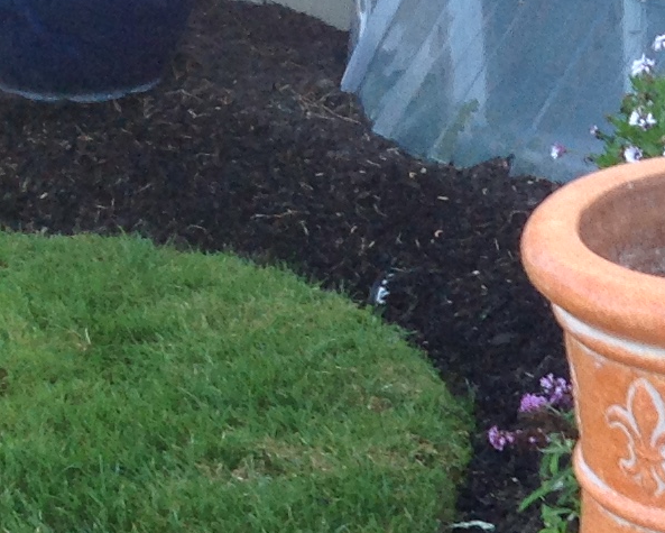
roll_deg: -1.0
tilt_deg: -36.4
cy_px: 1060
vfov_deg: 9.7
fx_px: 2934
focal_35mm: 149
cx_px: 823
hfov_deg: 12.6
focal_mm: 4.28
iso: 80
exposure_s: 1/120
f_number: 2.4
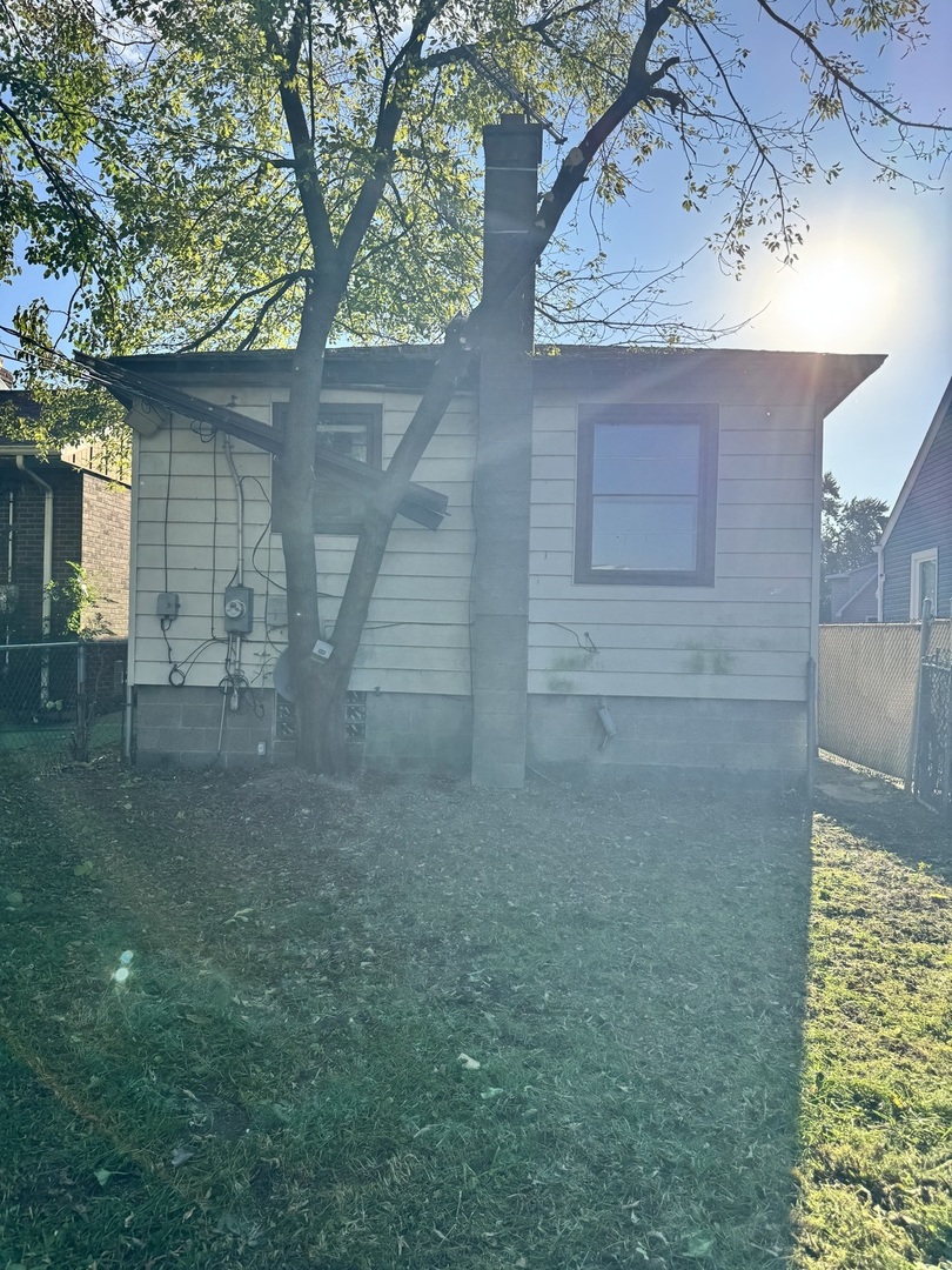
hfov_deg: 56.8
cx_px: 476
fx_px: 880
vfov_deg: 71.6
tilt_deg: +3.8
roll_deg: -0.1
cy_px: 635
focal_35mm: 24
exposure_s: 1/2506
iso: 80
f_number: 1.78
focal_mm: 6.76
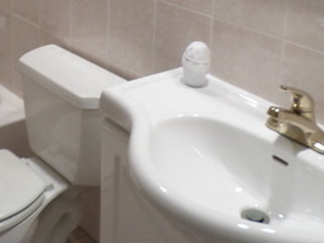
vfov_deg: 23.6
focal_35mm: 58
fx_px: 543
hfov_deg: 31.4
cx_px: 23
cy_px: -27
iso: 160
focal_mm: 4.5
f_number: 2.5
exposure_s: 1/30
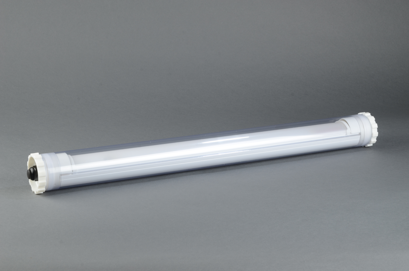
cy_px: 136
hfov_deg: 24.2
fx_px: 952
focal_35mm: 84
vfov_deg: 16.2
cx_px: 204
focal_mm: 56
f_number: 18
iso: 160
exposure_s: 1/160
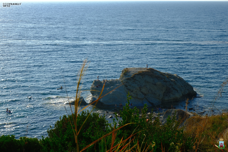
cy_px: 76
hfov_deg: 29.7
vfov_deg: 20.0
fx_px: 431
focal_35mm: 68
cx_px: 114
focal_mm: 45
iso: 80
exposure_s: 1/180
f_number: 9
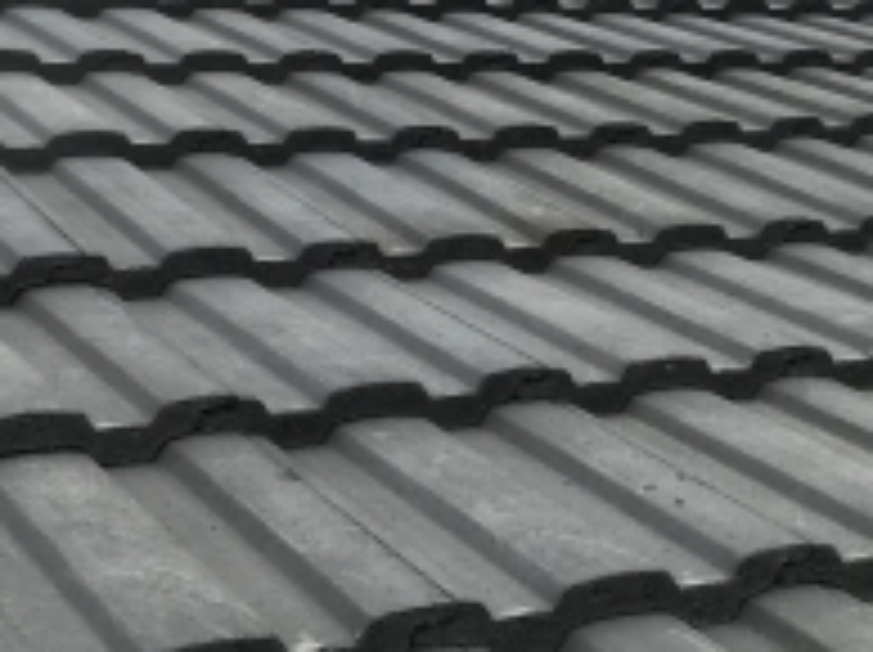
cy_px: 13
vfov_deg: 19.3
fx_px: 1864
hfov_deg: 26.3
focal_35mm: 74
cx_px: 351
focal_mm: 3.99
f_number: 1.8
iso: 20
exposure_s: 1/4808
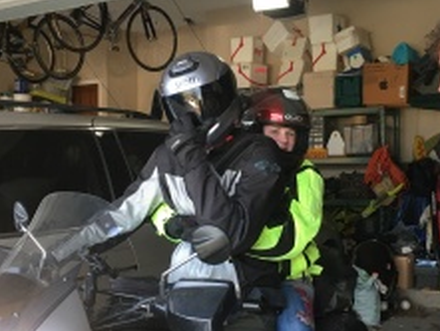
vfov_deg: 30.3
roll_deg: -0.4
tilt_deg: +1.5
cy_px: 169
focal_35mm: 48
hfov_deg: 39.6
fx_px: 610
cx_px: 247
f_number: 2.2
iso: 32
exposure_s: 1/30
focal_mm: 4.15
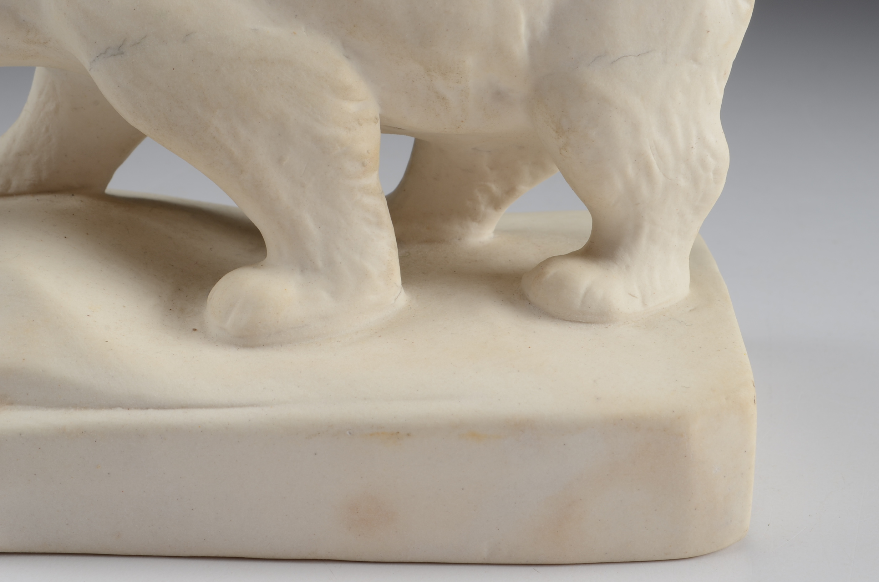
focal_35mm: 66
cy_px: 291
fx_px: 1608
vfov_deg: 20.5
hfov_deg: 30.6
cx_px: 440
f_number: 14
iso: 100
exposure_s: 1/80
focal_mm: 44
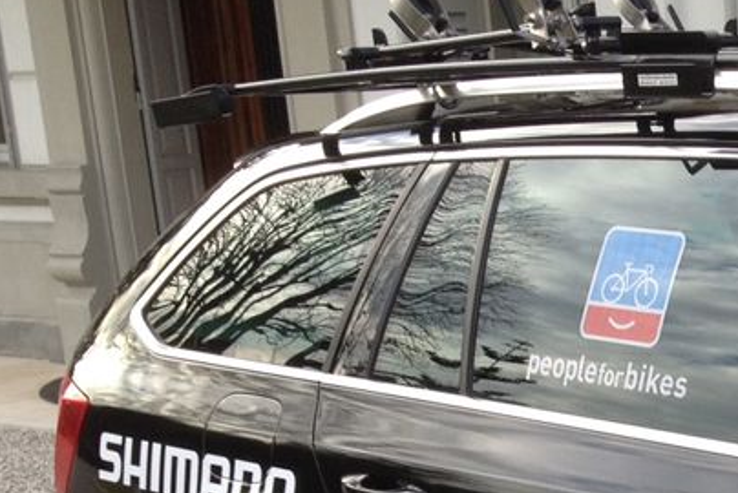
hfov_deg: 17.7
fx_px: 2216
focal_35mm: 108
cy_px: 624
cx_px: 970
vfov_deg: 12.4
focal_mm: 4.28
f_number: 2.4
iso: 50
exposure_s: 1/274
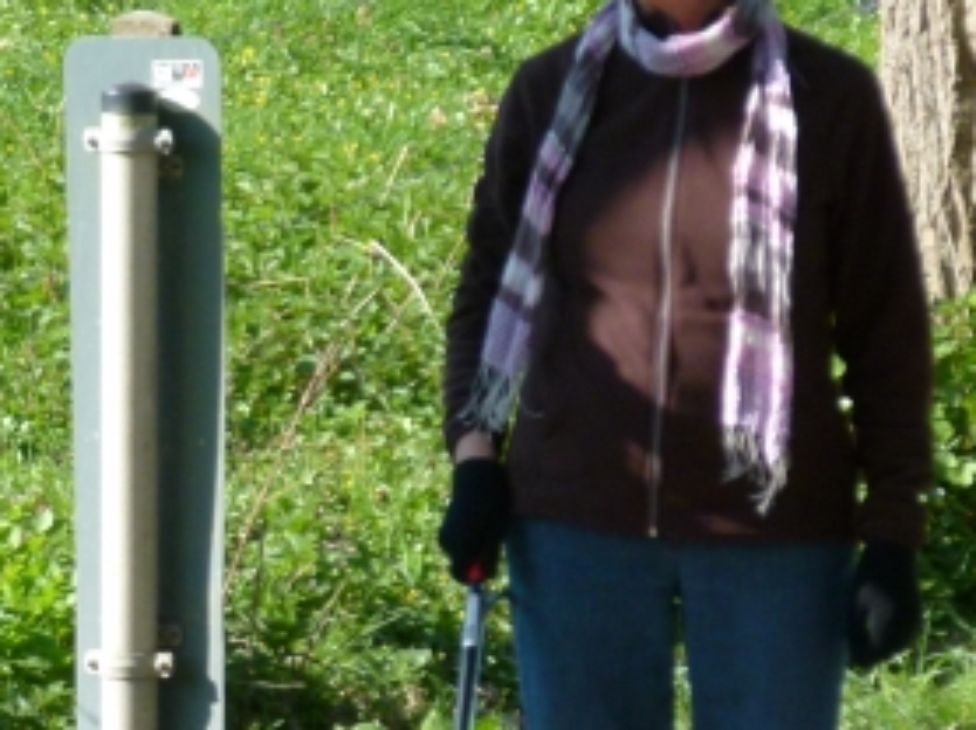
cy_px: 421
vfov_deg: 2.1
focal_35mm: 691
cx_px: -21
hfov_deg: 2.9
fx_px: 19466
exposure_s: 1/320
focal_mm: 43.3
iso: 100
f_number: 3.9
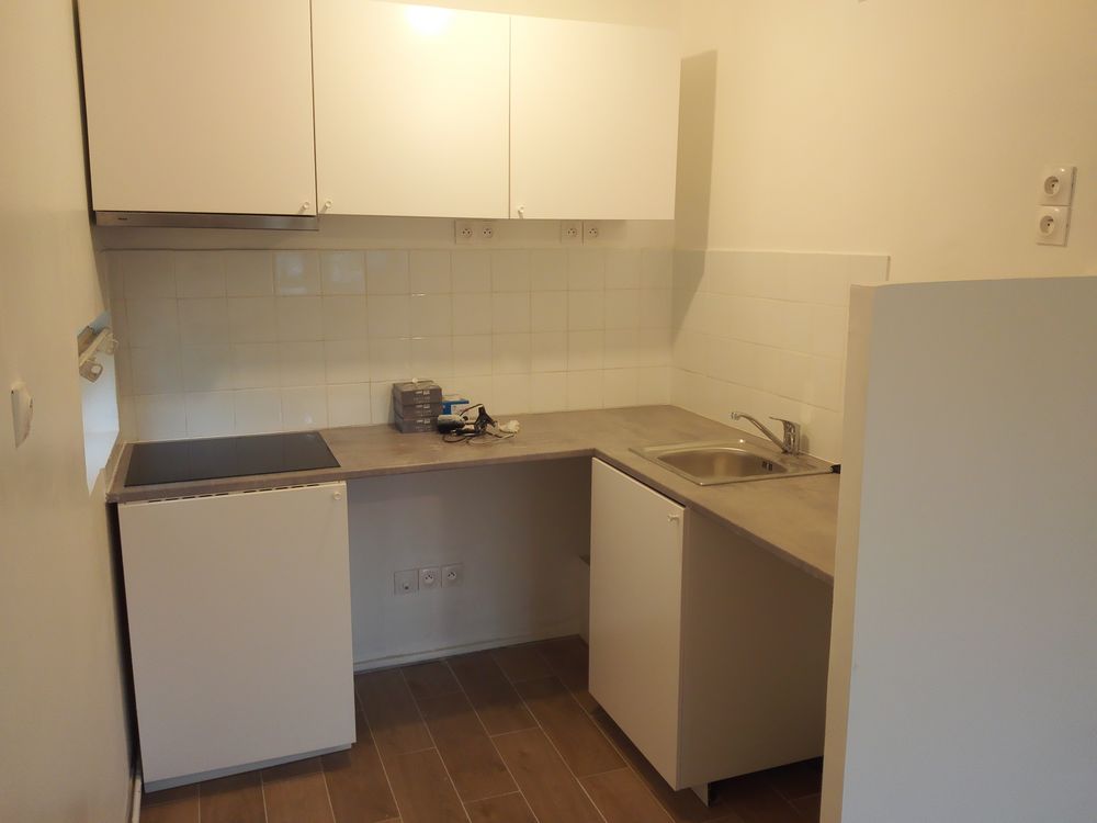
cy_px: 412
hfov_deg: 61.7
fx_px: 919
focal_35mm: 29
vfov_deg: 48.2
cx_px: 548
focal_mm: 3.8
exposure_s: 1/30
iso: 160
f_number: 2
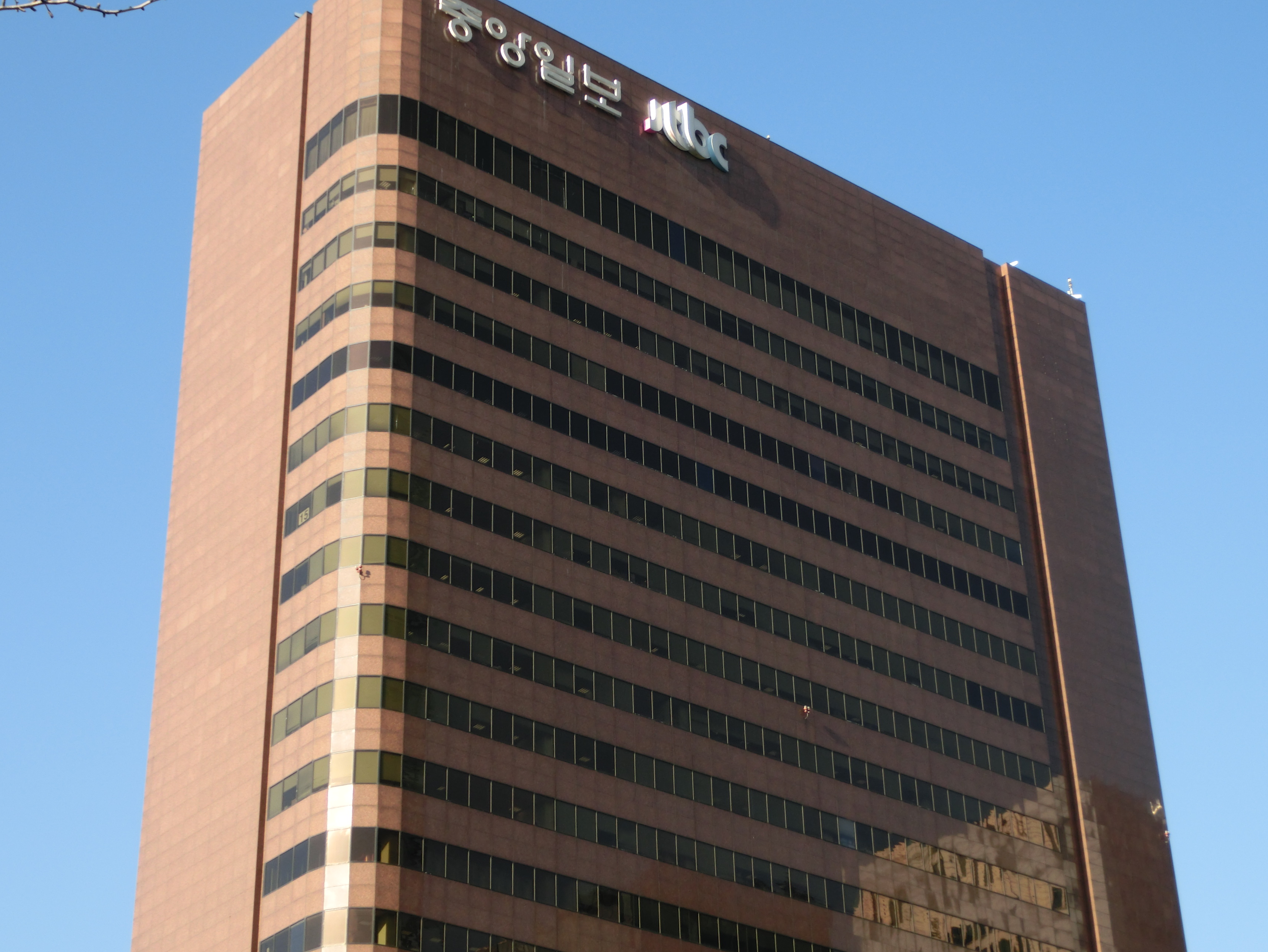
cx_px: 624
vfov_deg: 21.9
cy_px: 450
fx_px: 2454
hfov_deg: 29.0
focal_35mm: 67
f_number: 4.6
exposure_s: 1/320
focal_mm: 11.17
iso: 80
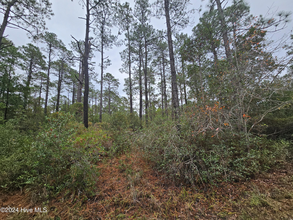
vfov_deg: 89.9
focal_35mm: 13
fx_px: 110
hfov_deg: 106.2
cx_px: 146
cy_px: 110
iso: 50
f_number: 2.2
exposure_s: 1/423
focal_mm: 2.2
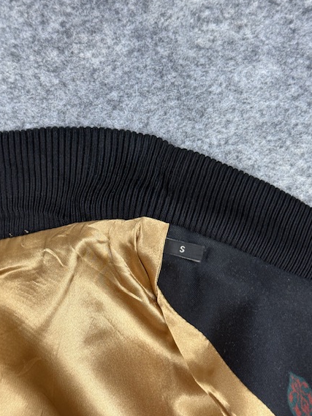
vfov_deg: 35.5
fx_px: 649
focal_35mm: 54
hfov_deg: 27.0
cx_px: 161
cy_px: 201
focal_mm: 6.76
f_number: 1.78
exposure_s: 1/100
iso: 50
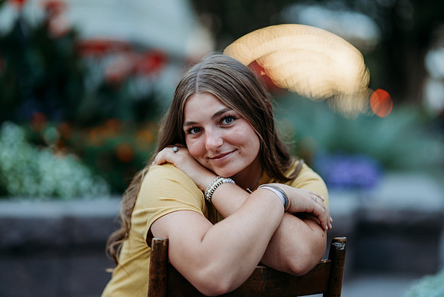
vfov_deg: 16.1
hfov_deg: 23.9
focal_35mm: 85
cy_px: 148
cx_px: 222
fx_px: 1049
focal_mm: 85
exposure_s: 1/160
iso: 200
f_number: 1.4
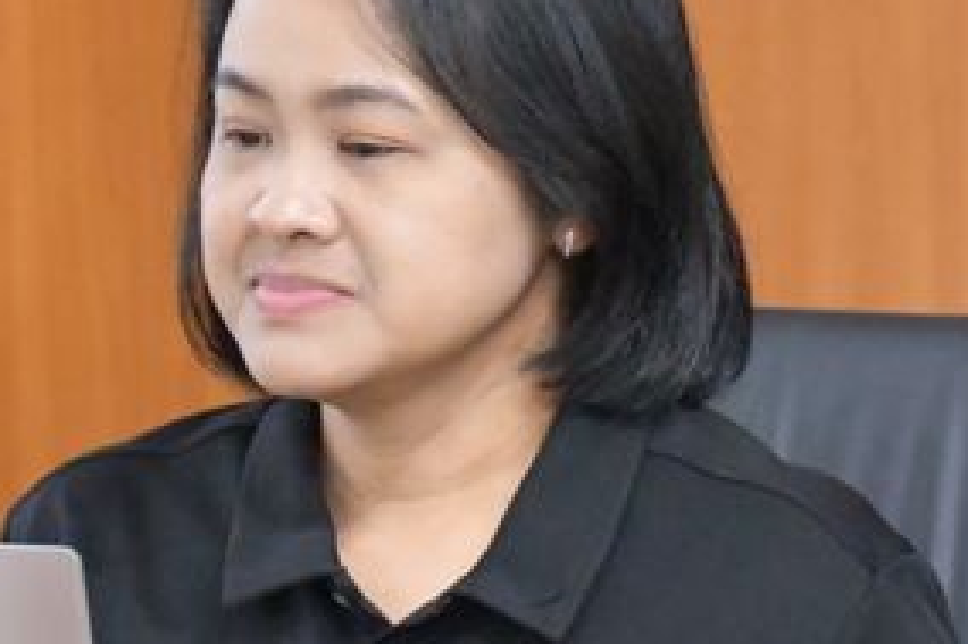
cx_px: 1173
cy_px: 499
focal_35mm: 379
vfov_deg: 3.6
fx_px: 10185
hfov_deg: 5.4
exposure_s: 1/125
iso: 9000
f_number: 5
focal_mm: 70
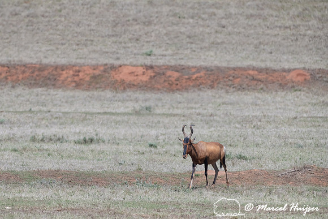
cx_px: 134
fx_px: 6694
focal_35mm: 735
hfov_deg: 2.8
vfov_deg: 1.9
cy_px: 134
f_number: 8
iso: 800
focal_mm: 600
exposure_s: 1/3200
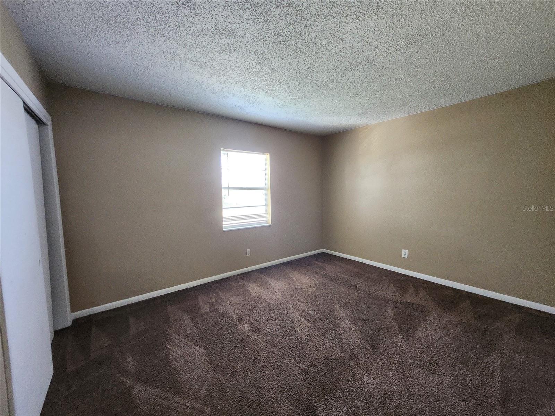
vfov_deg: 89.9
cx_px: 278
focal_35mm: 13
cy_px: 208
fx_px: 208
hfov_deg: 106.2
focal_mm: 1.74
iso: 320
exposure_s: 1/60
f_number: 2.2
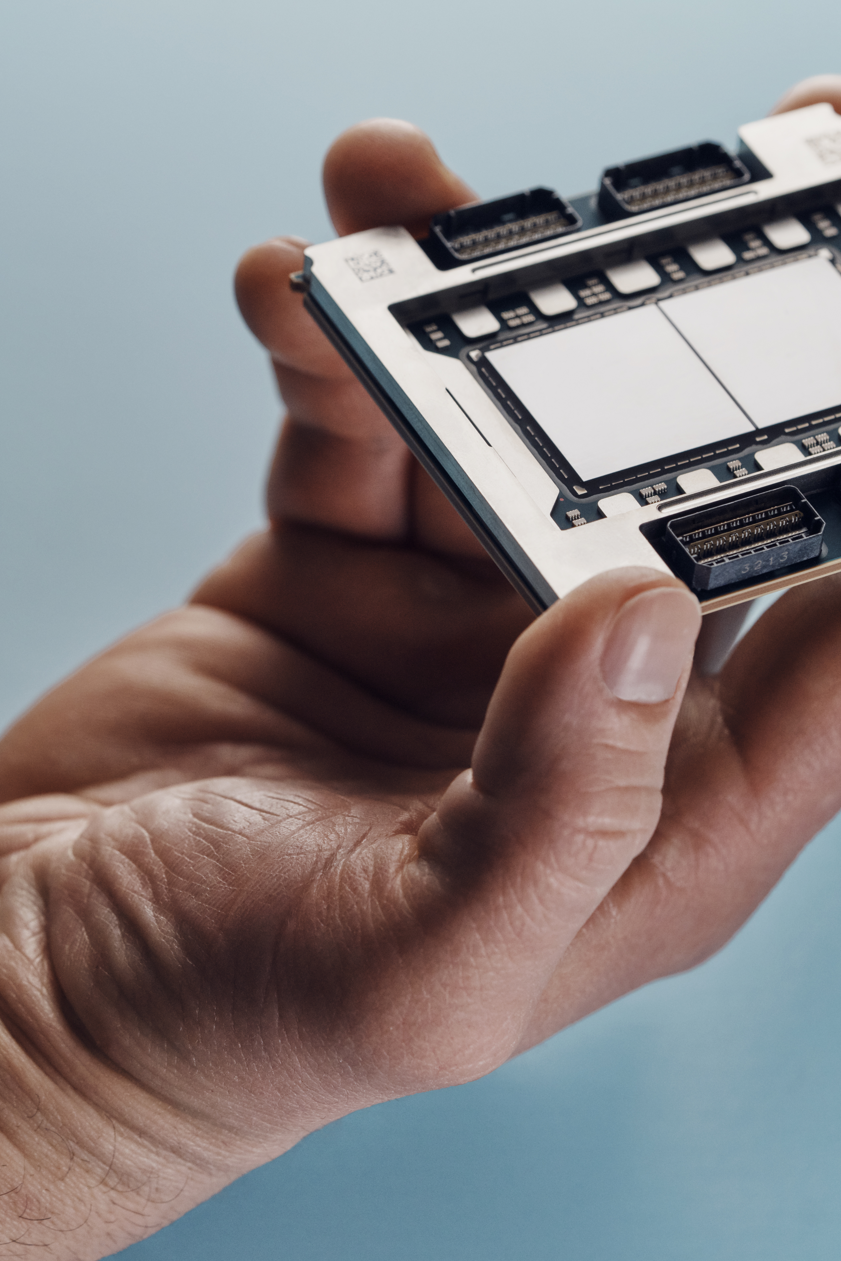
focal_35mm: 136
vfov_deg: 15.1
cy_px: 634
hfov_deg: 10.1
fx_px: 4765
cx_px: 355
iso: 800
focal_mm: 90
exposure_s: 1/640
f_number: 5.6
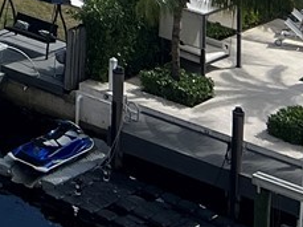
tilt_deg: -0.7
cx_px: -488
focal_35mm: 182
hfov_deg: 9.4
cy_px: -512
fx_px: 1591
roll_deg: -2.2
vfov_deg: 7.1
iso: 50
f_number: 1.5
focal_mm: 5.7
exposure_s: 1/6211
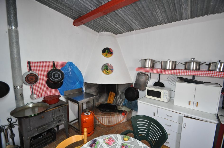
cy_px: 74
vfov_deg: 77.0
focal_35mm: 15
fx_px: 93
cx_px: 112
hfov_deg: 100.5
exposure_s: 1/50
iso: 800
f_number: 3.5
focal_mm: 10
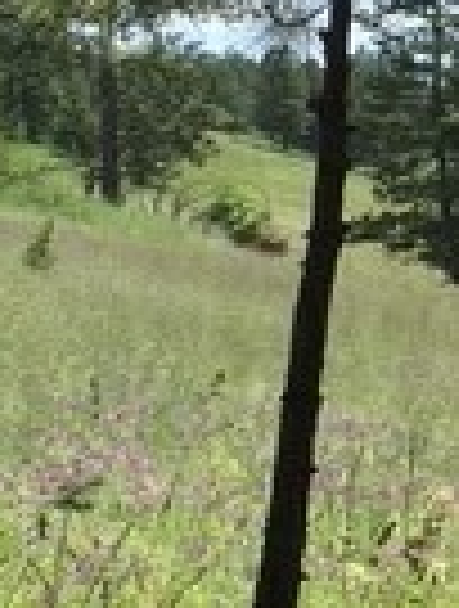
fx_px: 2411
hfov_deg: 10.6
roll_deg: +0.0
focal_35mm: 137
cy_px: 329
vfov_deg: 14.4
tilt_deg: +1.2
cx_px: 630
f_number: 2.2
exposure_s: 1/1014
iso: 32
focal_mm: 4.15
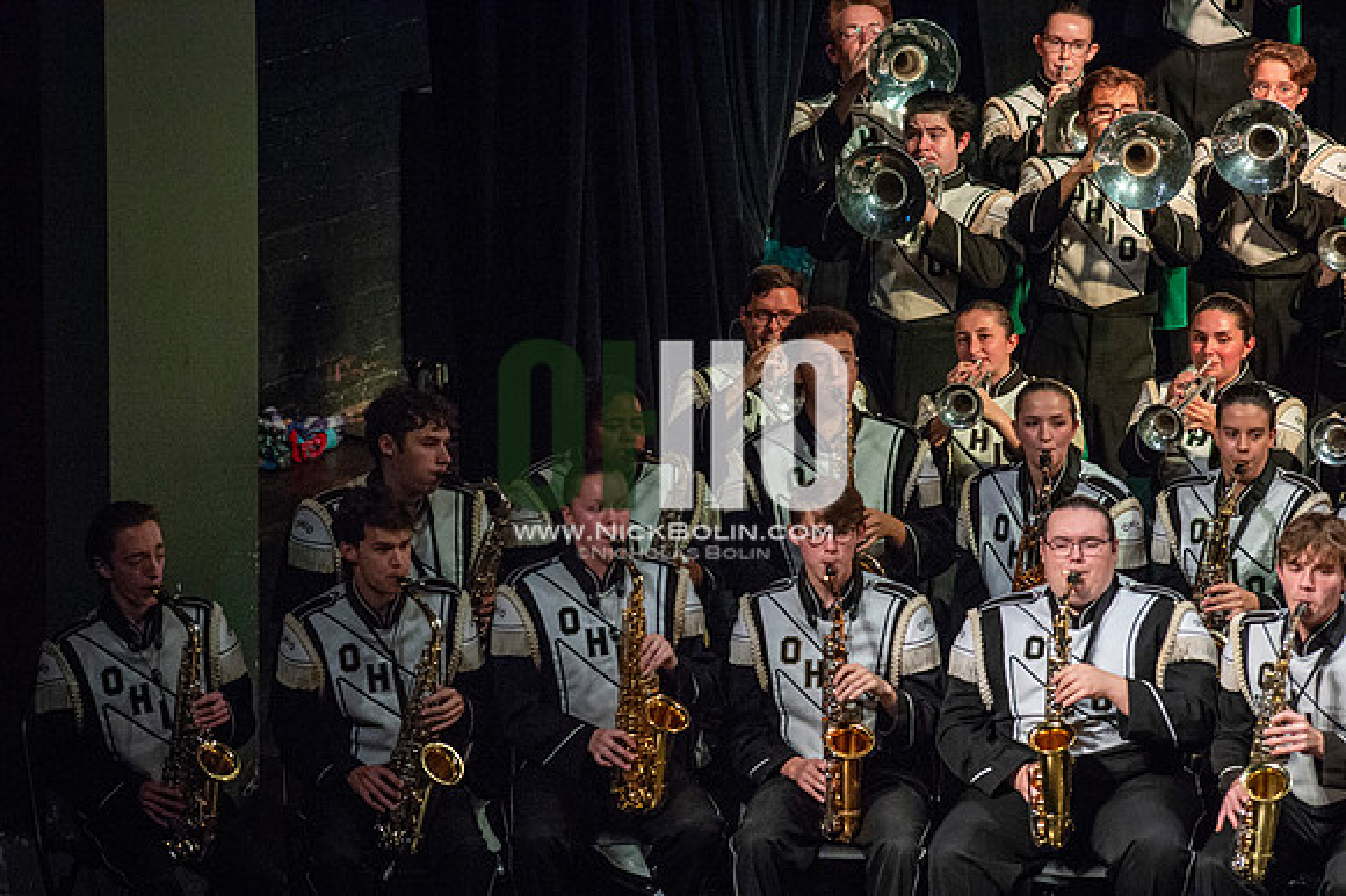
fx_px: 11210
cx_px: 673
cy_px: 448
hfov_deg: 6.9
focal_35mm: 300
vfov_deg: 4.6
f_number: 5.6
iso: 5000
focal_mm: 300
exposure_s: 1/400
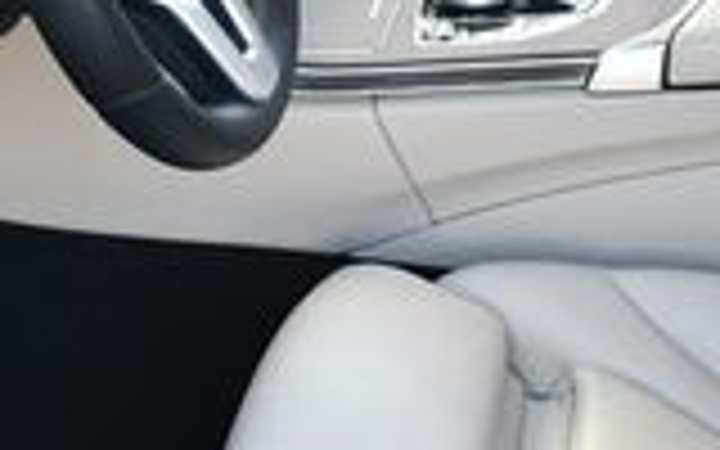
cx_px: 432
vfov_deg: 8.9
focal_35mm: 147
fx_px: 2884
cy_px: 45
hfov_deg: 14.2
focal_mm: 18
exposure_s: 1/250
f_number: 3.5
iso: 450
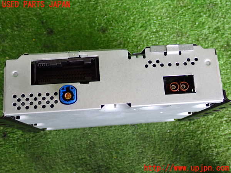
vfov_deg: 35.1
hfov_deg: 45.8
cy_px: 86
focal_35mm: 41
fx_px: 274
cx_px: 116
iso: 800
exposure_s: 1/80
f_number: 2.8
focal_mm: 7.31
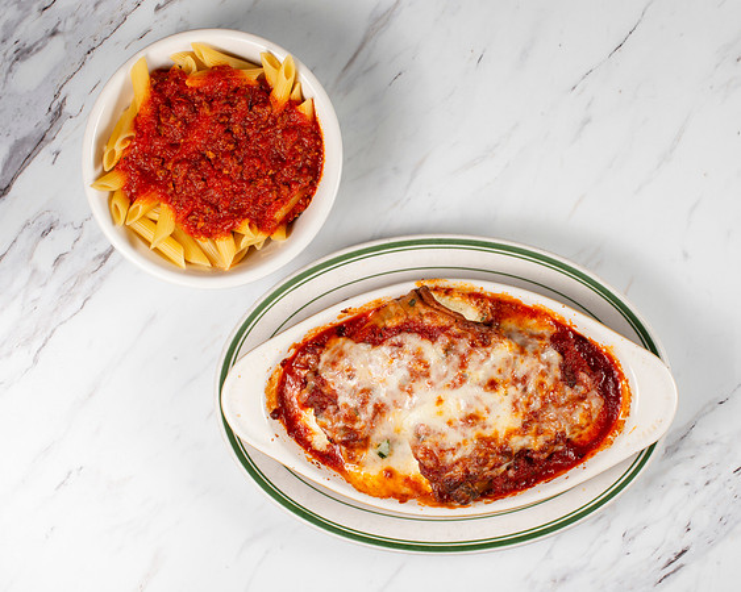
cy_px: 304
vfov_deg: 24.8
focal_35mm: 61
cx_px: 390
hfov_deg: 30.8
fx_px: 1344
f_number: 13
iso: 200
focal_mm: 50
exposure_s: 1/250
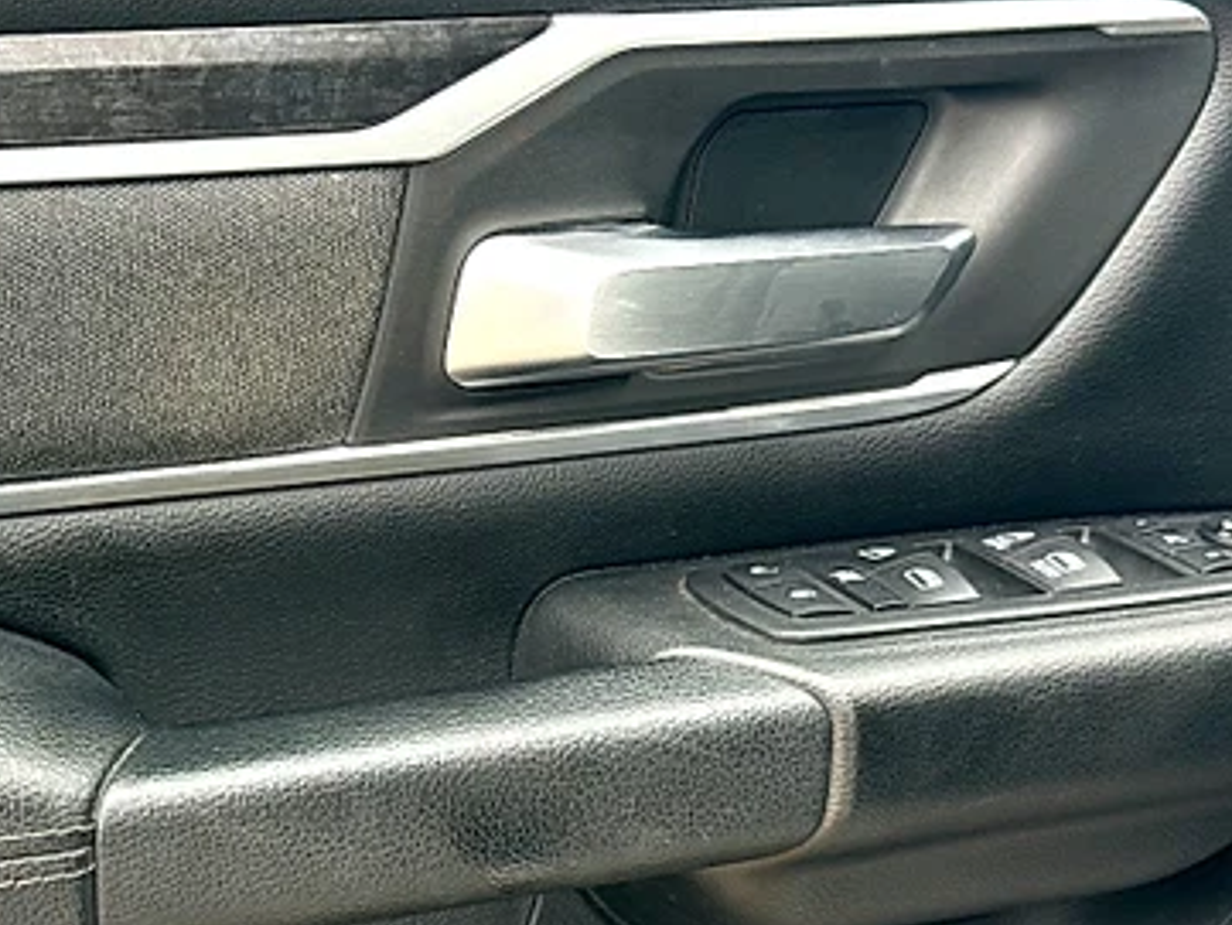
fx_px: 3311
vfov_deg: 15.8
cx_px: 324
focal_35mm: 93
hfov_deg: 20.9
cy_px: 708
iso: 50
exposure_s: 1/121
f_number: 1.78
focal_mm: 6.86
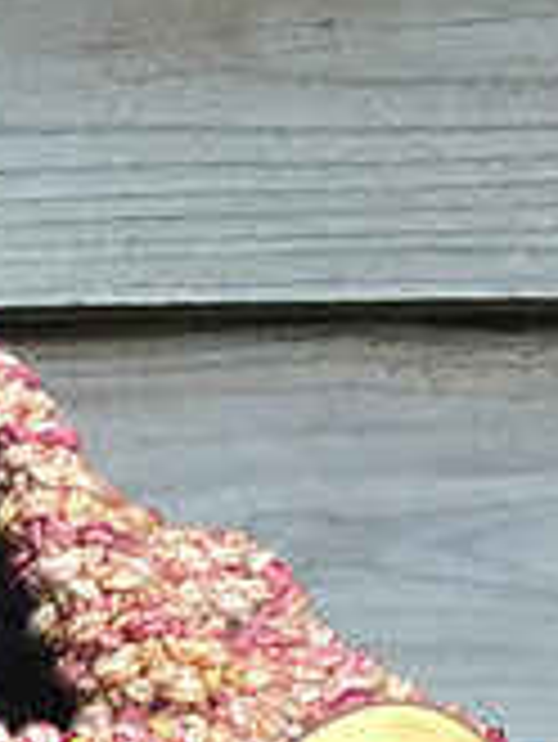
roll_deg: +1.0
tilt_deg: -13.4
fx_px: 2576
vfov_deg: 15.0
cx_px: -428
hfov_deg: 11.5
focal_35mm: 120
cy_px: 1169
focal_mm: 3.3
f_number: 2.4
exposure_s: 1/33
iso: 32
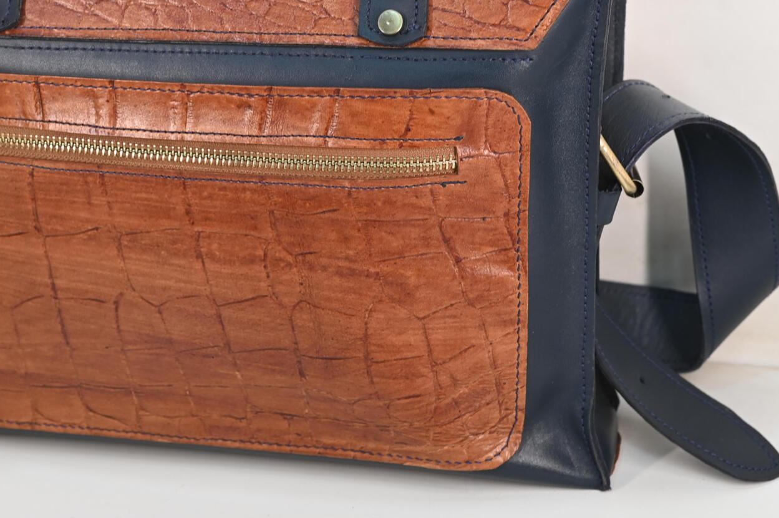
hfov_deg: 24.6
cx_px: 235
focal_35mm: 82
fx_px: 1773
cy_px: 131
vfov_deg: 16.5
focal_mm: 50
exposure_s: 1/100
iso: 800
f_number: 6.3
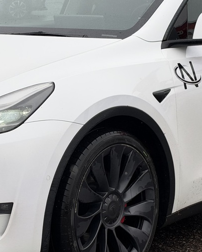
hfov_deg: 11.5
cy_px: 121
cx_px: 79
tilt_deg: -7.0
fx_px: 1000
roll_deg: -0.2
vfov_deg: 14.4
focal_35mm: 134
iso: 64
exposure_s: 1/898
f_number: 1.8
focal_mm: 6.93
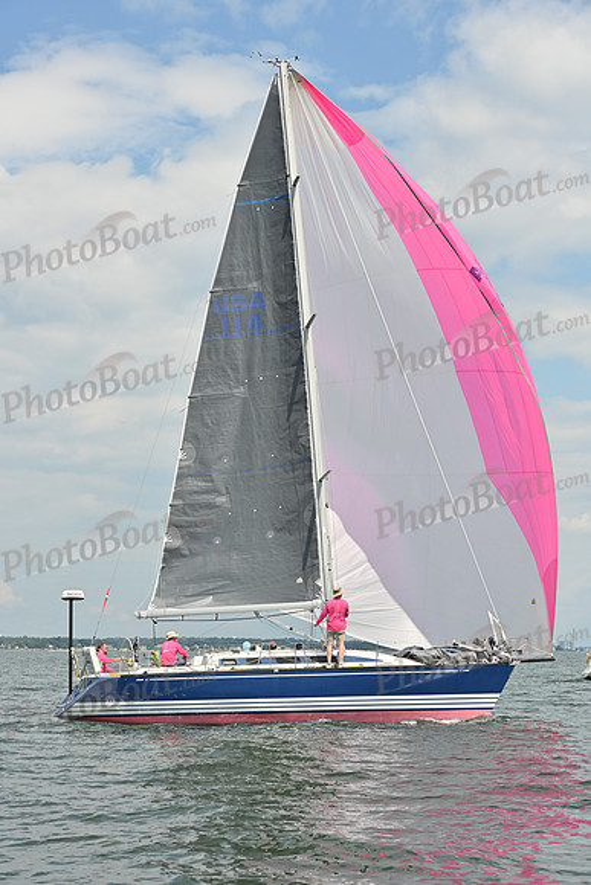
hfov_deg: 19.5
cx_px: 296
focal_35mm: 70
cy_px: 442
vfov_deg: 28.8
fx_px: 1723
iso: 320
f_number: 11
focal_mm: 70
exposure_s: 1/1250
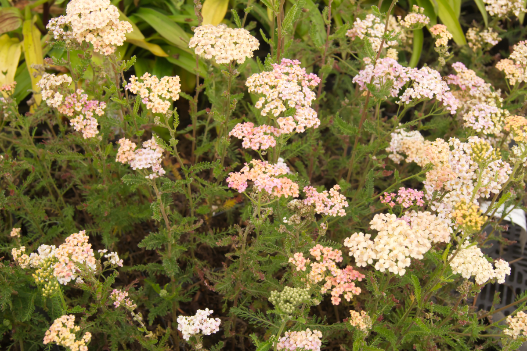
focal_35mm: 52
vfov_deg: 25.8
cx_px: 264
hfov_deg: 37.9
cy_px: 176
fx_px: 768
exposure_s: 1/500
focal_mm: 35
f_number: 9
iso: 500
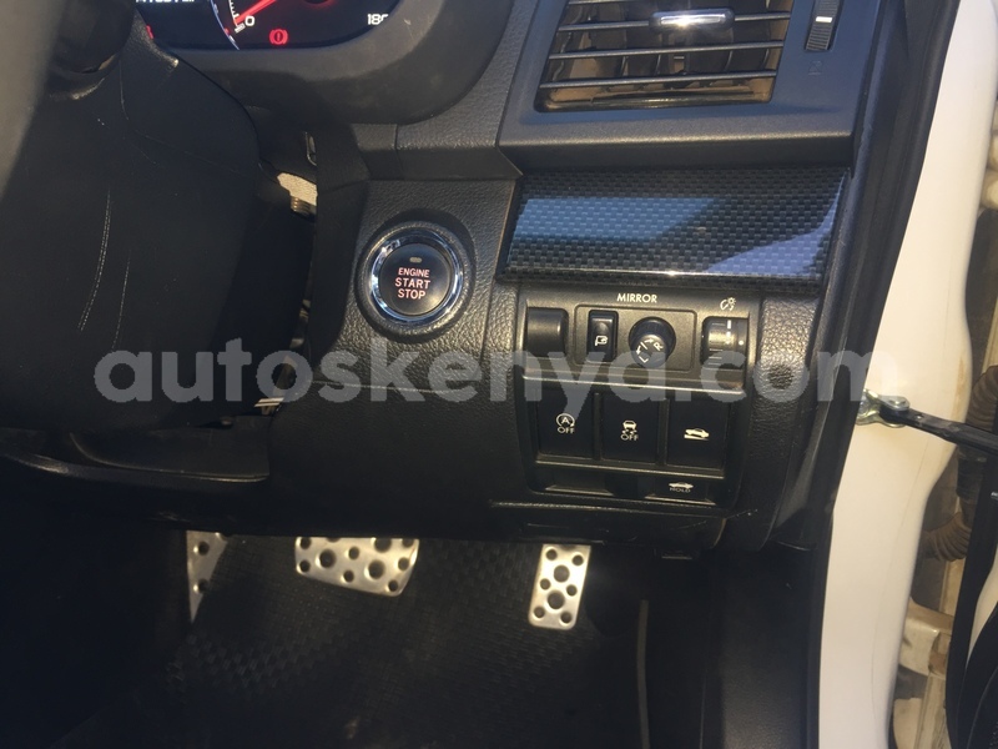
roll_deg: -1.5
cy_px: 374
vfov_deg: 48.2
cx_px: 499
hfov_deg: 61.7
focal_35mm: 29
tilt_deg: -27.2
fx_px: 836
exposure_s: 1/20
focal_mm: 4.15
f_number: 2.2
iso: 50
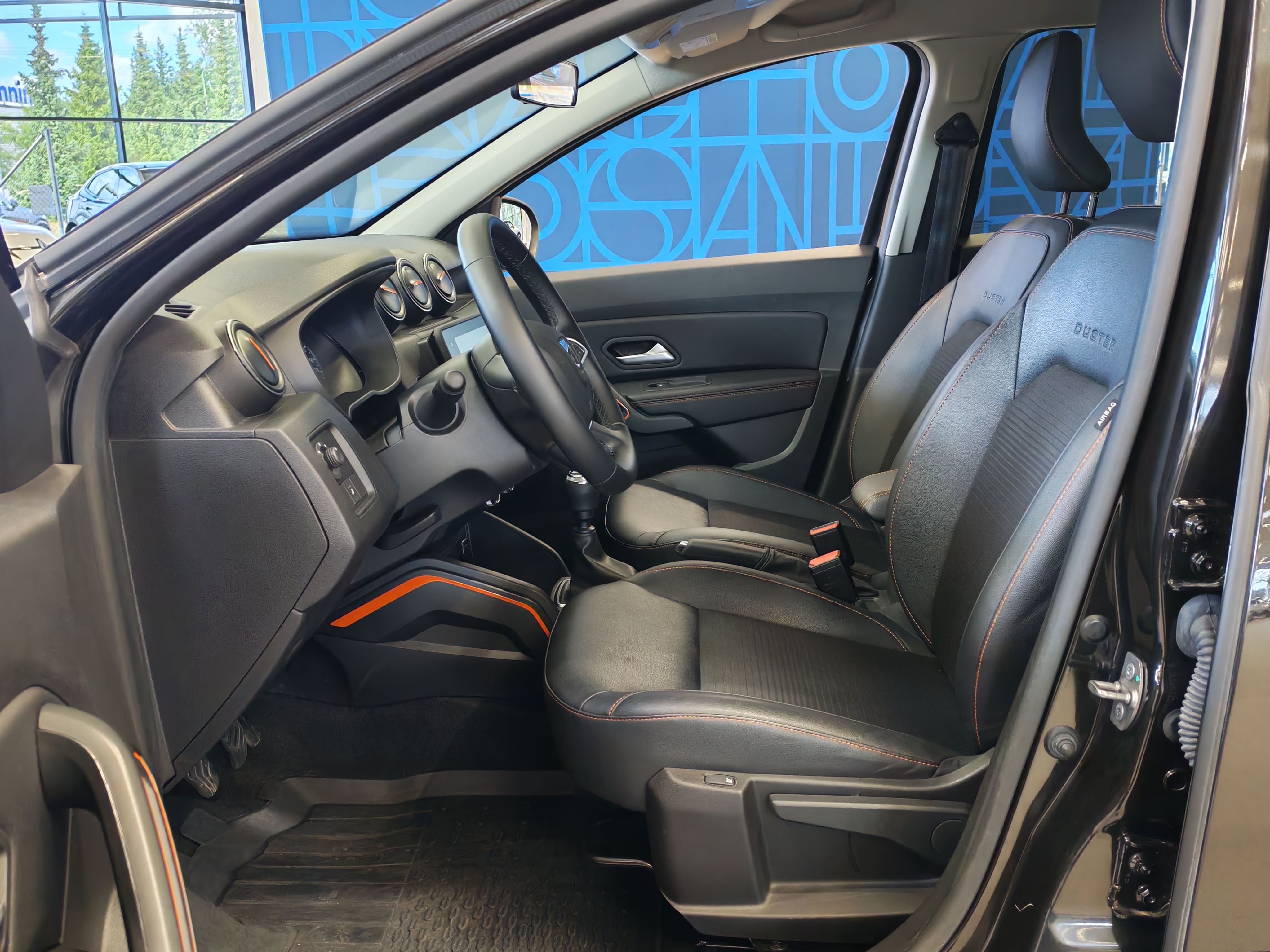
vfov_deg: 41.8
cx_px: 635
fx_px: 1247
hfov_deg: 54.0
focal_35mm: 34
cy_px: 476
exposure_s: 1/100
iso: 800
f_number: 1.9
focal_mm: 6.12
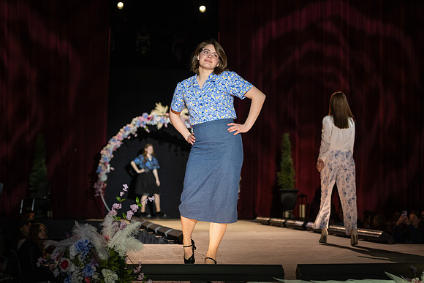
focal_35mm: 91
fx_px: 1071
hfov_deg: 22.4
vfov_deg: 15.0
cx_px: 212
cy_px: 160
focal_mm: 78
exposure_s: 1/800
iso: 800
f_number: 2.8
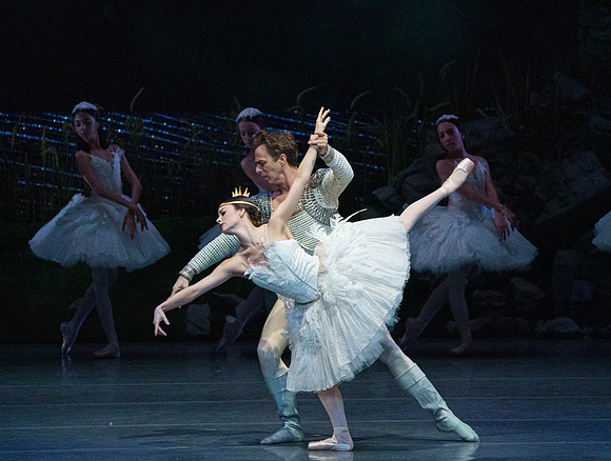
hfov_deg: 4.7
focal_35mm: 425
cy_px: 223
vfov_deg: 3.5
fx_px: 7517
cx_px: 316
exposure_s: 1/320
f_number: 5.6
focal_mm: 358
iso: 8000
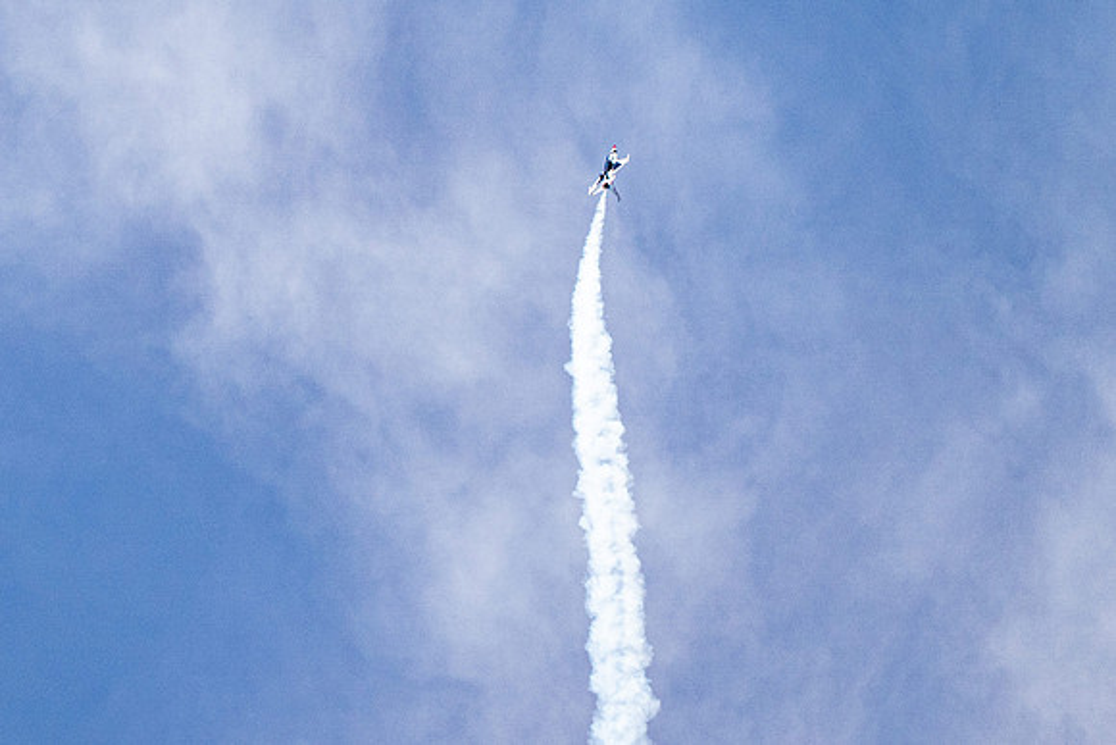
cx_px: 349
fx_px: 26821
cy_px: 207
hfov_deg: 2.4
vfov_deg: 1.6
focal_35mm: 865
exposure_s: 1/2000
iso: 800
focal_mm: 400
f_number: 8
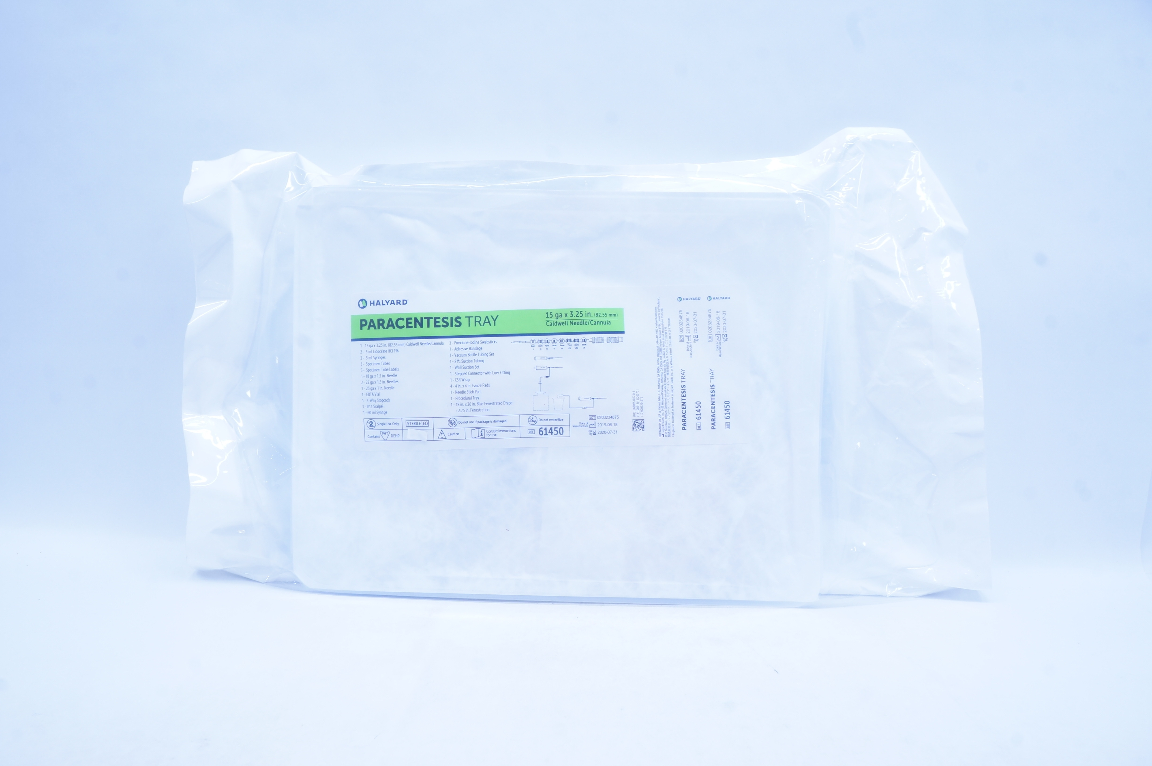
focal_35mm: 27
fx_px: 863
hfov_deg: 67.4
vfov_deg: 47.8
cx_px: 576
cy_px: 383
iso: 400
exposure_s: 1/13
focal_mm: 18
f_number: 13
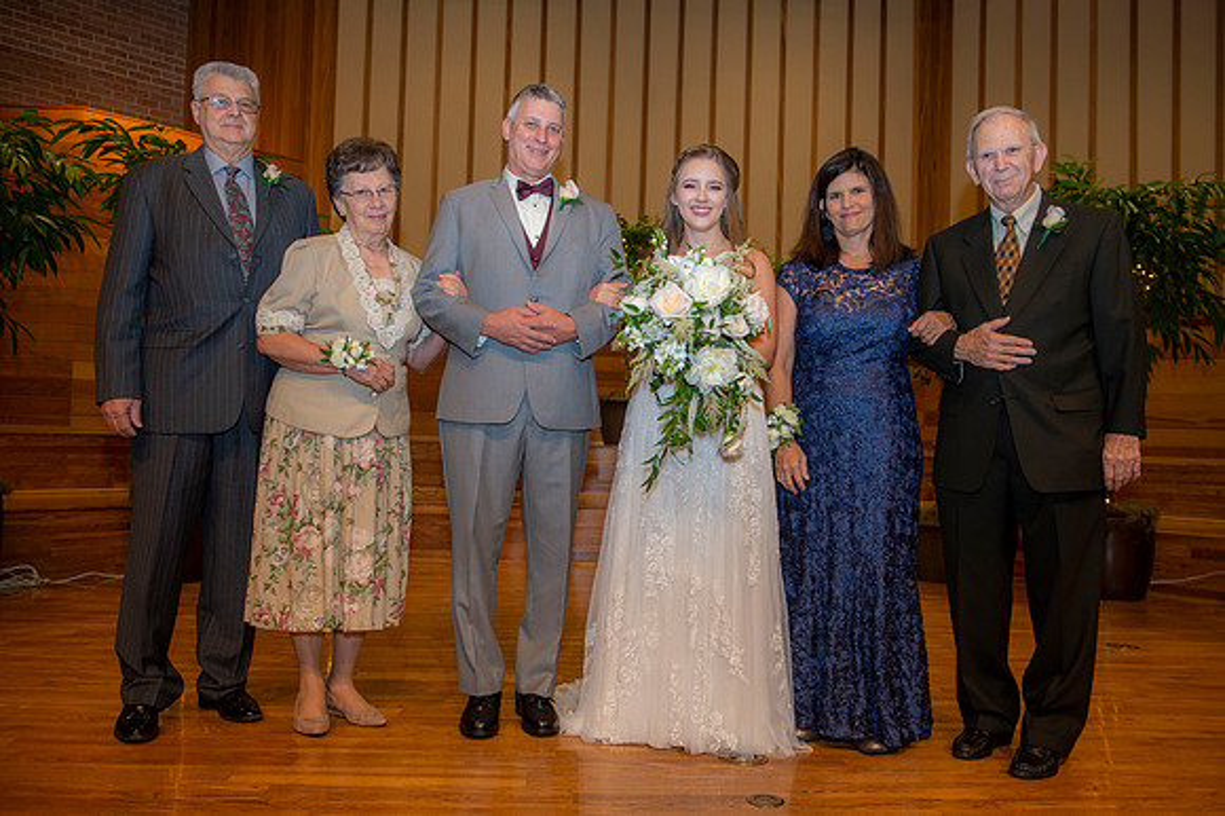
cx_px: 612
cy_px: 408
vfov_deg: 42.3
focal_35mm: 31
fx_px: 1054
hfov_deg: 60.3
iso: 640
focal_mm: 31
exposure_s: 1/125
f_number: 4
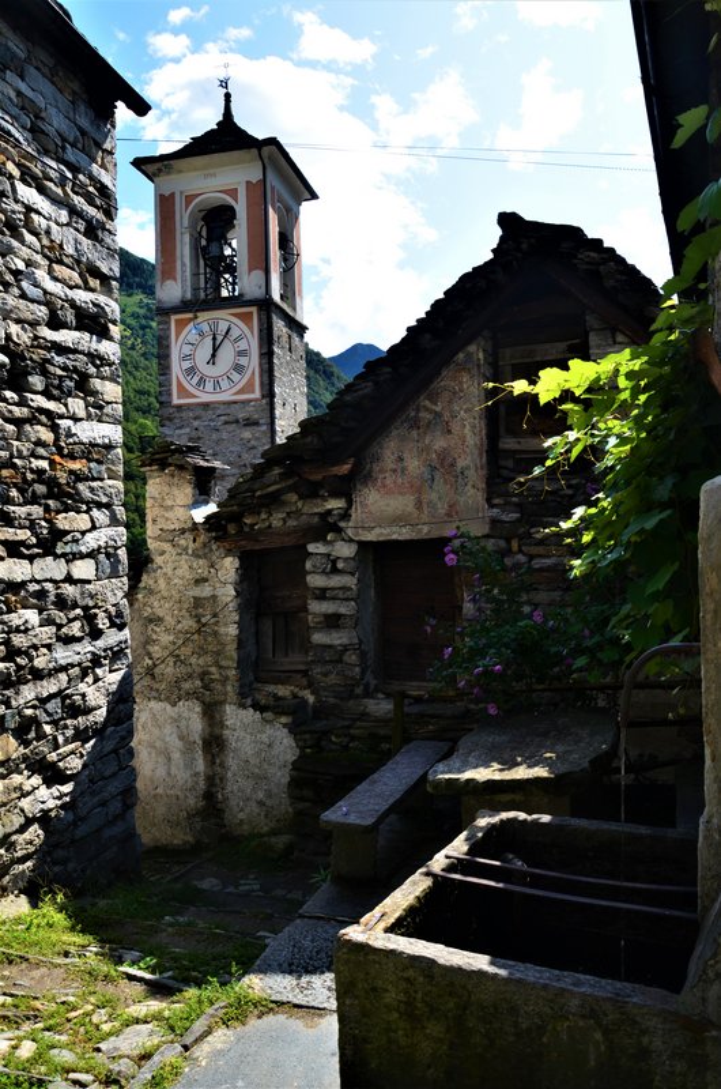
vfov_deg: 67.5
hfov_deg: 47.7
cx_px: 360
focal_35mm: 27
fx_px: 815
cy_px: 544
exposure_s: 1/160
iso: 320
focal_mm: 18
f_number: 9
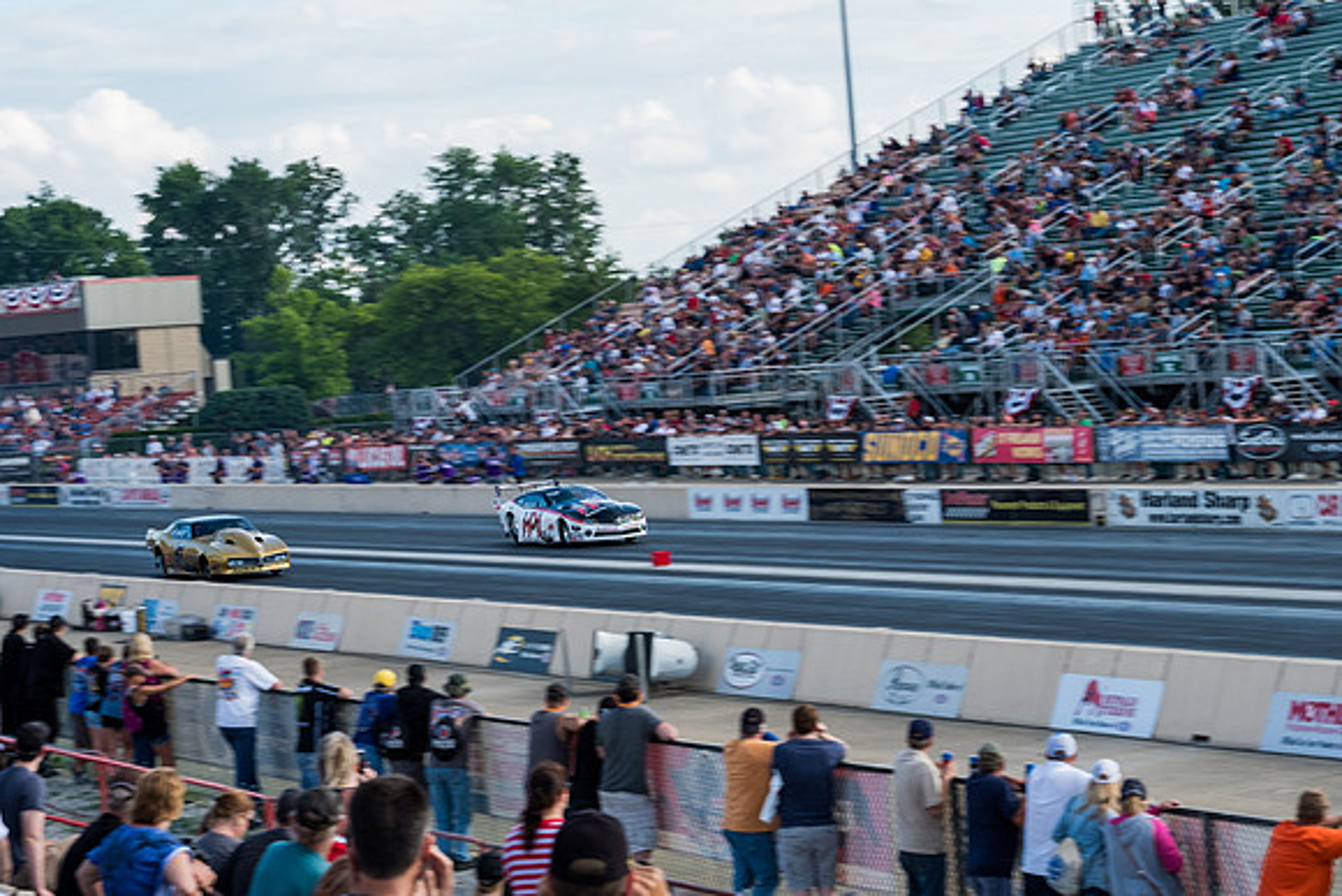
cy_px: 448
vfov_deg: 12.2
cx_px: 671
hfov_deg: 18.3
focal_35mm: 112
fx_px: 4176
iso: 400
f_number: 9
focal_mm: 74.4
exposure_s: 1/200
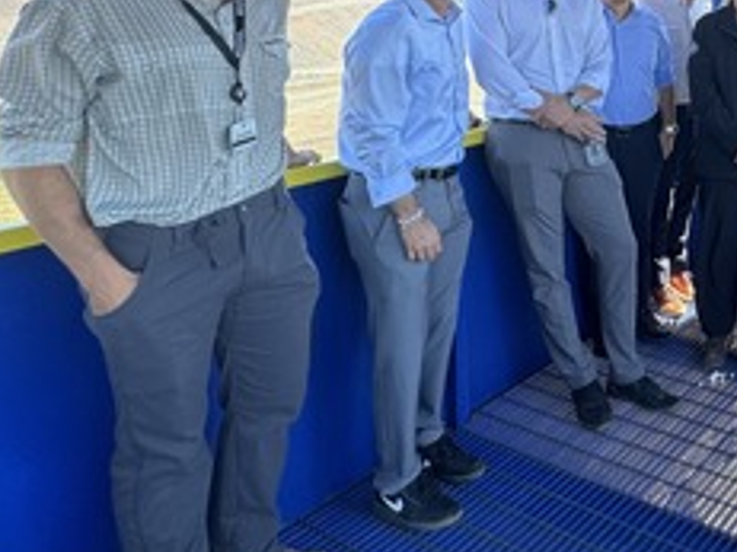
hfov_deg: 43.7
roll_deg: -0.7
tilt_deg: -6.2
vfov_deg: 38.4
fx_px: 724
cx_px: 782
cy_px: 38
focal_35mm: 34
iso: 100
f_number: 2.2
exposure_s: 1/99
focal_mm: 2.22
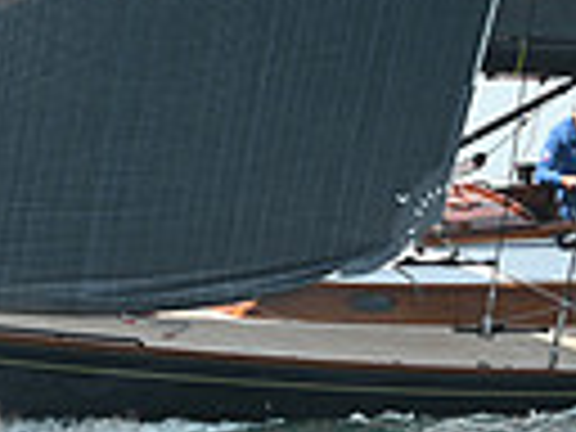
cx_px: 378
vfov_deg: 4.9
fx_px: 5075
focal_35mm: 305
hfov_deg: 6.5
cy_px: 191
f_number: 4.5
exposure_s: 1/1250
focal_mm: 70
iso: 320
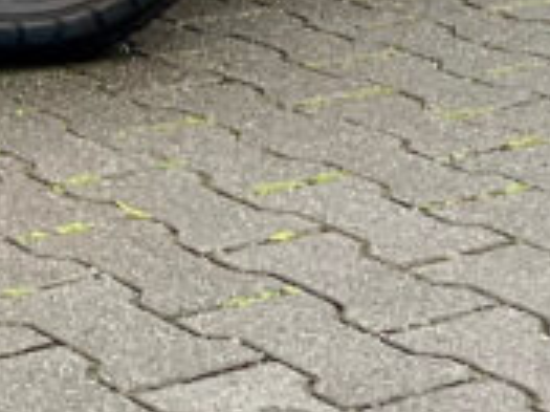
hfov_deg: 10.9
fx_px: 2699
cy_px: -686
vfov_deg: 7.9
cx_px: -437
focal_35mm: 170
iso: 25
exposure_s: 1/120
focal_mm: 3
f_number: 1.8
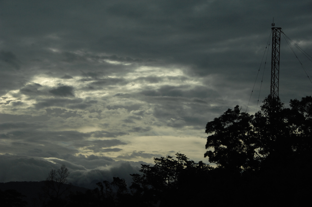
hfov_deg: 19.5
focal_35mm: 105
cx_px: 156
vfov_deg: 13.0
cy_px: 104
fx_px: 909
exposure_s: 1/1600
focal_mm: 70
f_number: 11
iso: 400
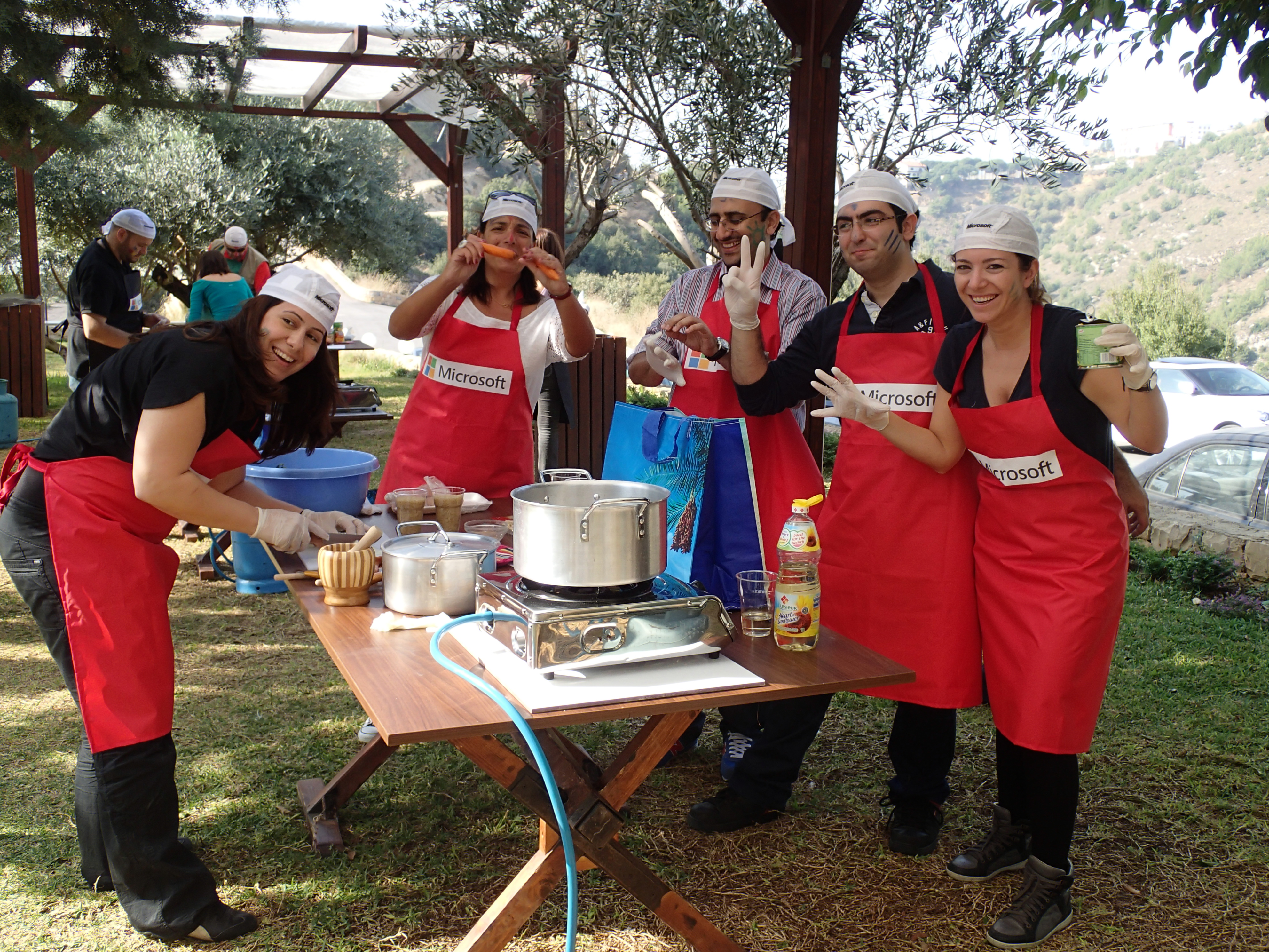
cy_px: 476
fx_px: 1283
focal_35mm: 35
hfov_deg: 52.6
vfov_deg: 40.7
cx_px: 634
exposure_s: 1/200
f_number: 3.5
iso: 100
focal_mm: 6.42
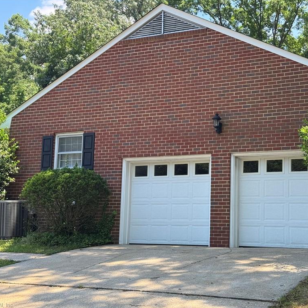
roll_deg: -2.1
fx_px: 574
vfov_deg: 30.0
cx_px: 196
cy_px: 153
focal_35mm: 57
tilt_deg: +8.2
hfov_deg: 29.9
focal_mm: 6.76
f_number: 1.78
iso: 64
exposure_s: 1/765
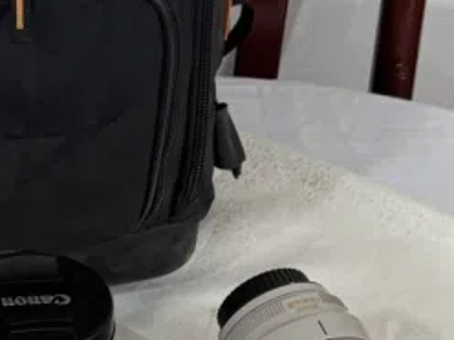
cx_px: -37
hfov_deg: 28.5
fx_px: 813
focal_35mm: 62
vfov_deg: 23.2
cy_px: 292
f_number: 1.78
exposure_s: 1/64
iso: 200
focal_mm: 6.76
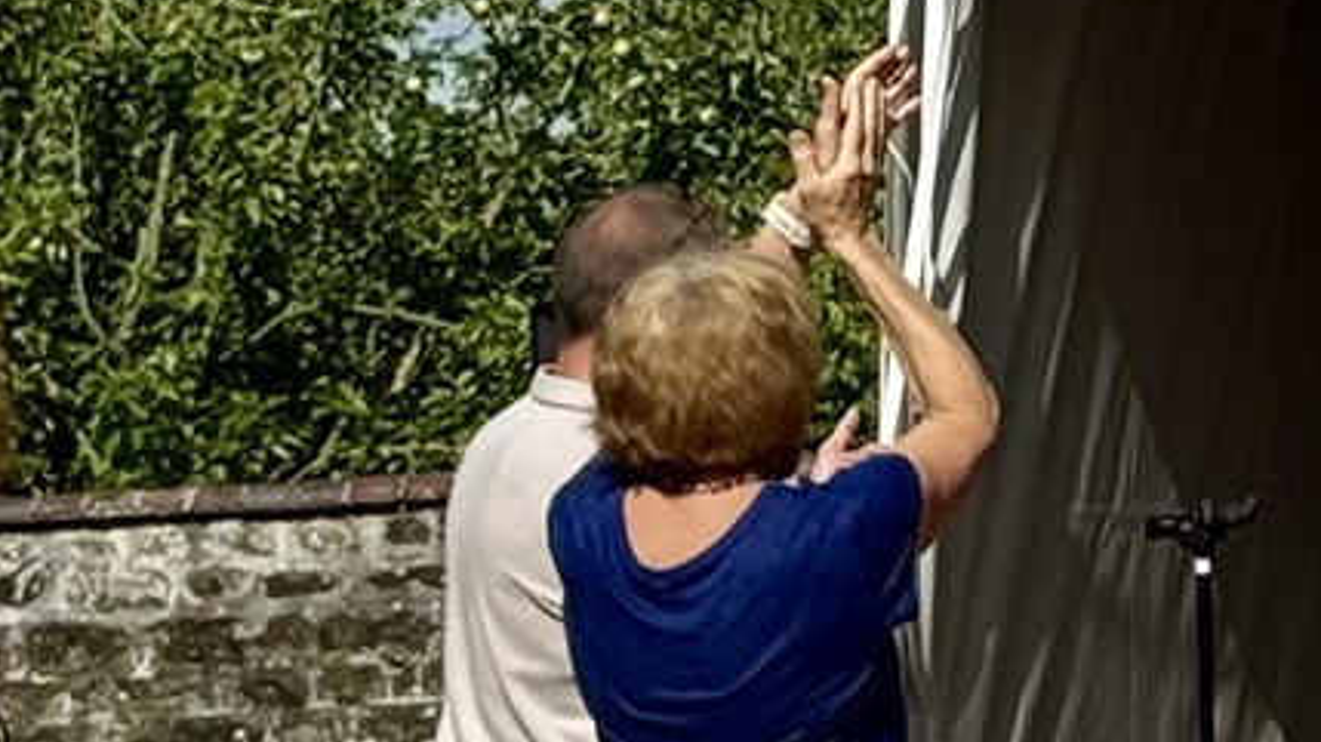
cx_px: 2510
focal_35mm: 244
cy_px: -345
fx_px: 8544
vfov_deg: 4.9
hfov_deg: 8.4
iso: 64
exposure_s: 1/7937
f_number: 1.78
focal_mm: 6.76
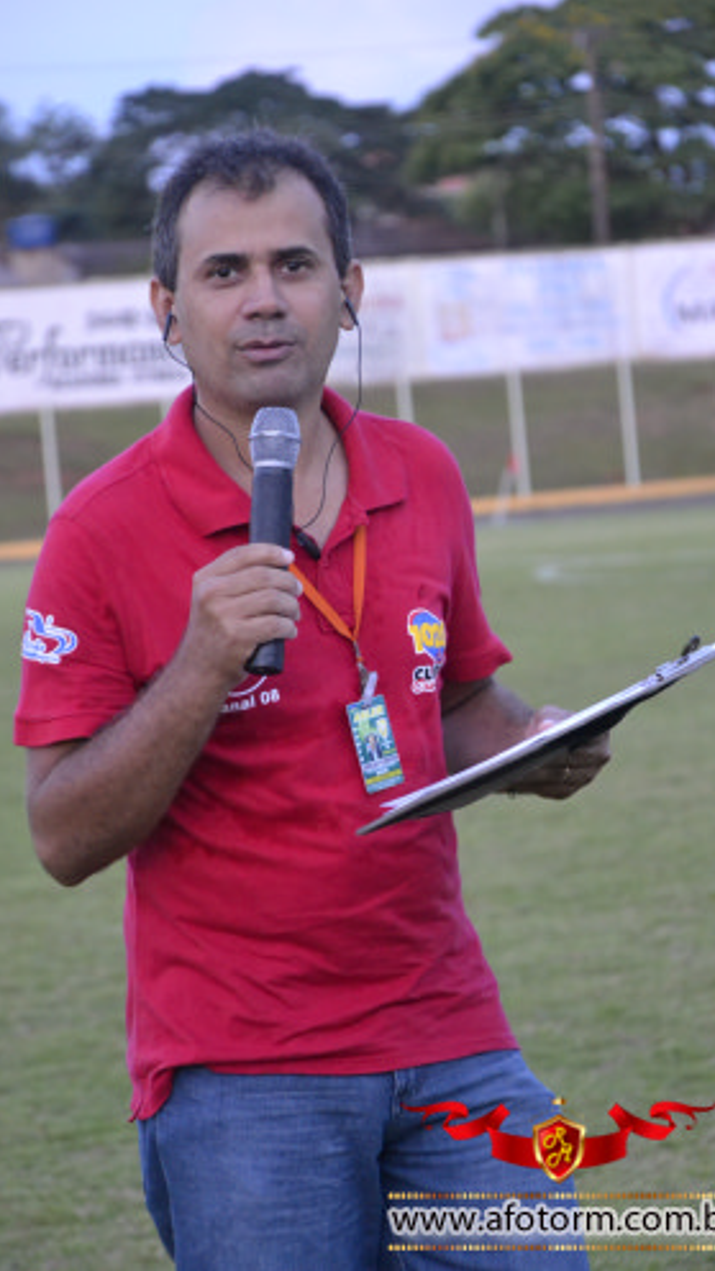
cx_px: 334
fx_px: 5074
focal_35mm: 151
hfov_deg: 8.1
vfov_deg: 14.3
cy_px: 633
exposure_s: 1/125
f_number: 5.6
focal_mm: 95
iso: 3200
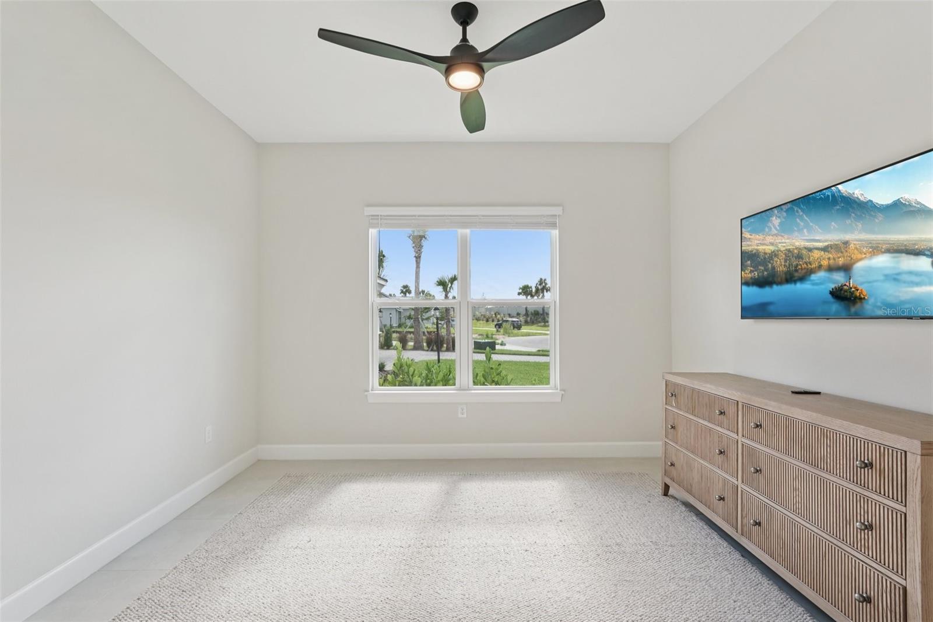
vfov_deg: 73.7
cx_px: 466
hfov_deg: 96.7
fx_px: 415
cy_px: 311
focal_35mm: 16
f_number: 8
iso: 400
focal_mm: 16
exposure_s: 1/100
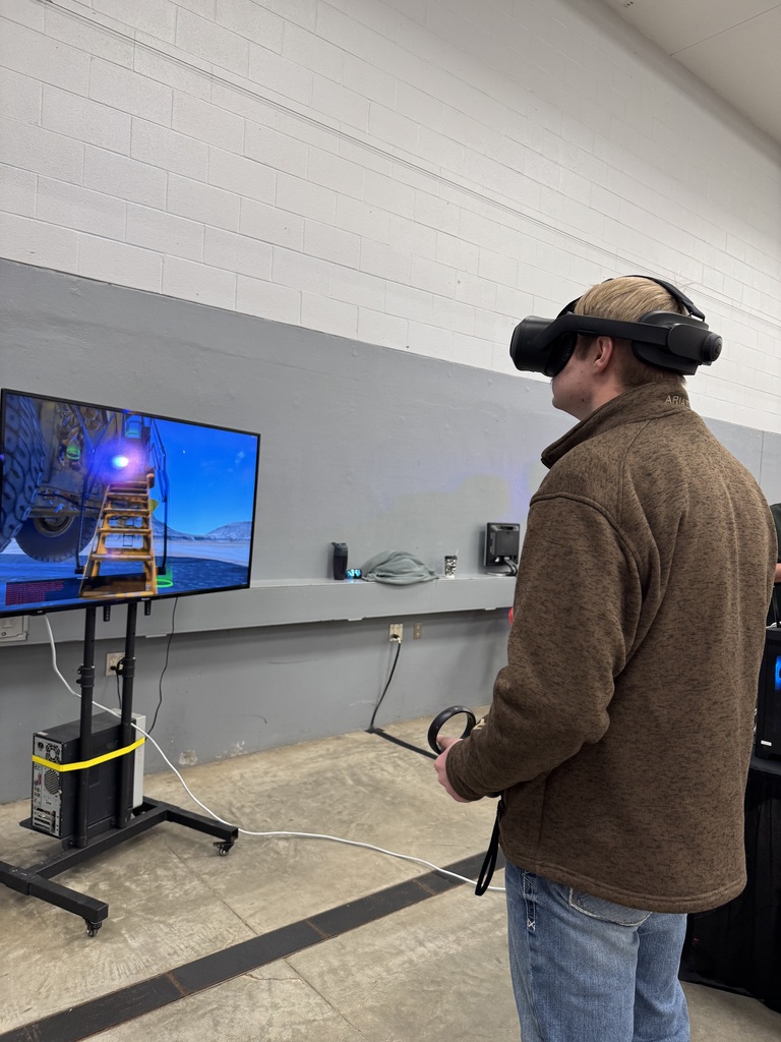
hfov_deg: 56.8
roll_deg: -3.4
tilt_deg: -3.5
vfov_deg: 71.6
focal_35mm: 24
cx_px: 390
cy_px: 521
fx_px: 722
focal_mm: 6.76
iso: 125
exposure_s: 1/60
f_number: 1.78
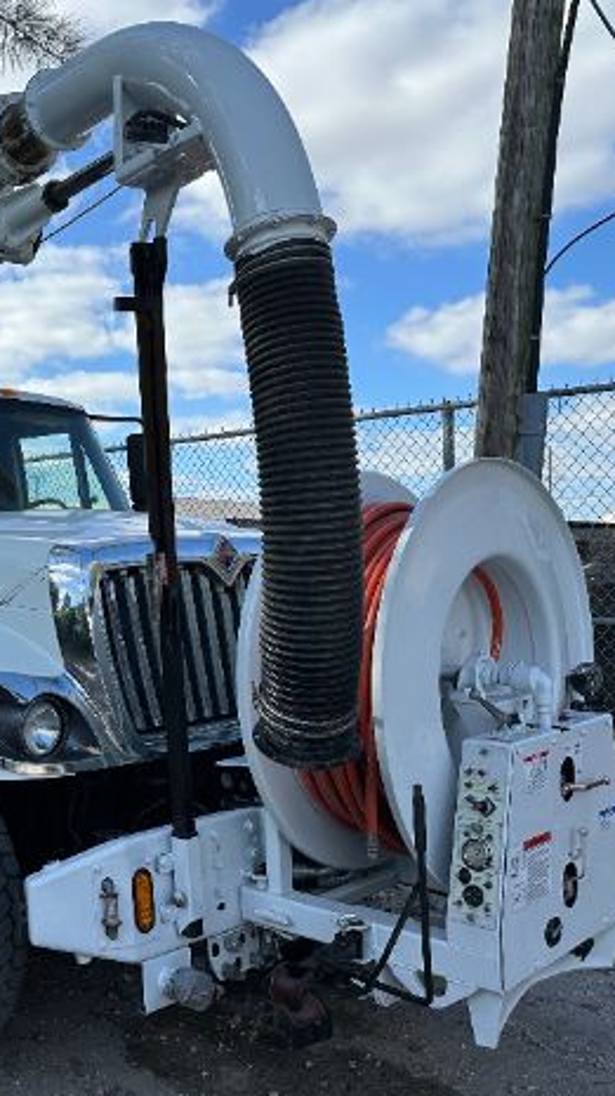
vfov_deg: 55.3
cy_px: 547
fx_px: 1045
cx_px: 9
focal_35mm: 36
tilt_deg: +1.6
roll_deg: -0.1
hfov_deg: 30.6
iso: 80
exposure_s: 1/3058
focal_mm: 6.86
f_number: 1.78
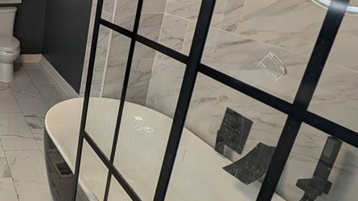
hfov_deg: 45.5
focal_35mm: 30
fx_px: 285
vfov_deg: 38.0
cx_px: -47
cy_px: 53
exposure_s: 1/78
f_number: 1.95
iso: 105
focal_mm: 2.23
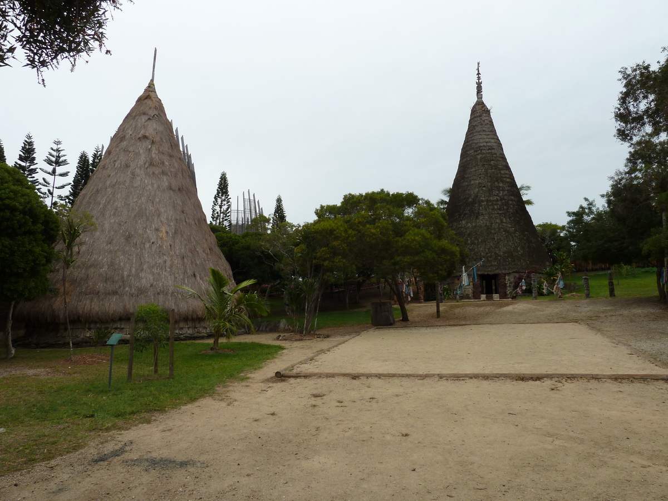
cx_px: 334
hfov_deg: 69.4
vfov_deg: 54.9
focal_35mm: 25
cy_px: 250
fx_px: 482
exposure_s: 1/160
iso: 80
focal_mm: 4.1
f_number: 4
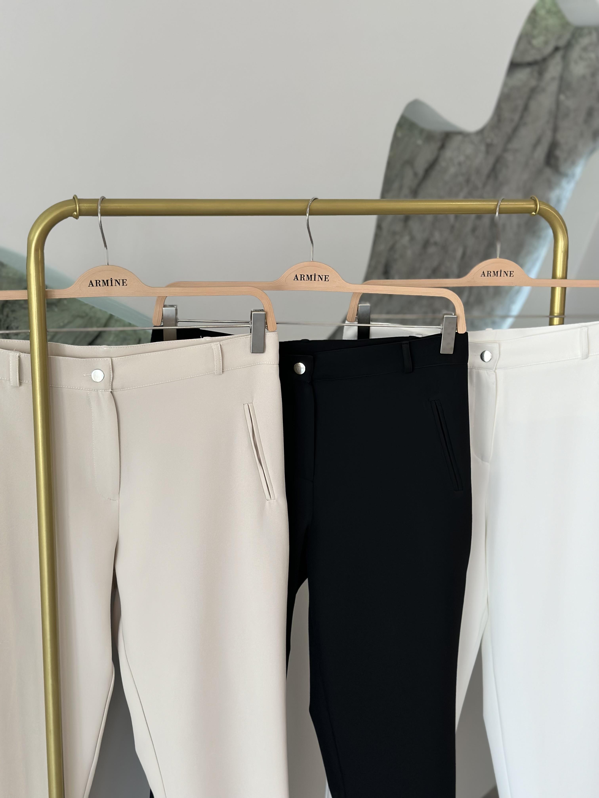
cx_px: 300
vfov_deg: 39.7
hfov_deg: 30.3
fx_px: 1107
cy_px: 399
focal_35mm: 48
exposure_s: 1/511
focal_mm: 6.86
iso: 80
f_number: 1.78
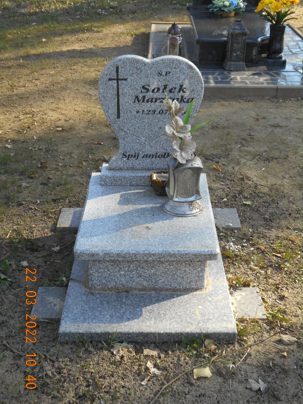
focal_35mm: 50
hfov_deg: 29.1
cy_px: 202
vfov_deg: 38.2
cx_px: 152
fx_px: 584
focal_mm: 8.8
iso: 80
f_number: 4.5
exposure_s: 1/100
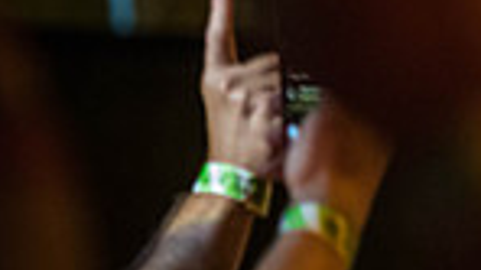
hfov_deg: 4.0
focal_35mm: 532
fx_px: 6780
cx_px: 676
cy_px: -159
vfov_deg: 2.3
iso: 3200
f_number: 2.8
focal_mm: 120
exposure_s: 1/400
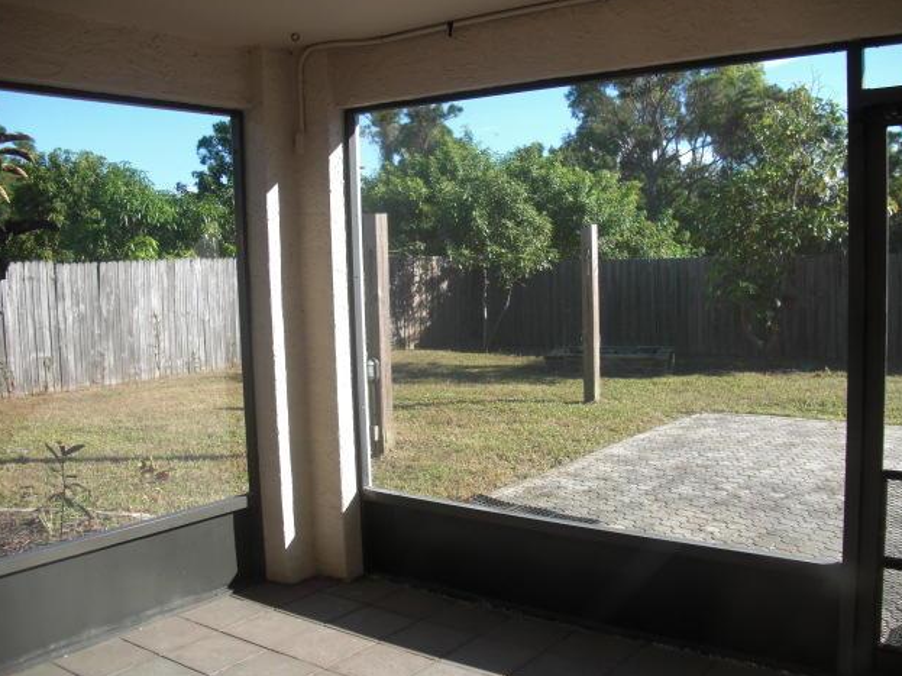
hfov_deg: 50.1
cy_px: 333
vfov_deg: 38.7
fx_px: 964
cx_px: 455
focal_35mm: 37
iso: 50
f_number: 2.8
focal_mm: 6.3
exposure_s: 1/250
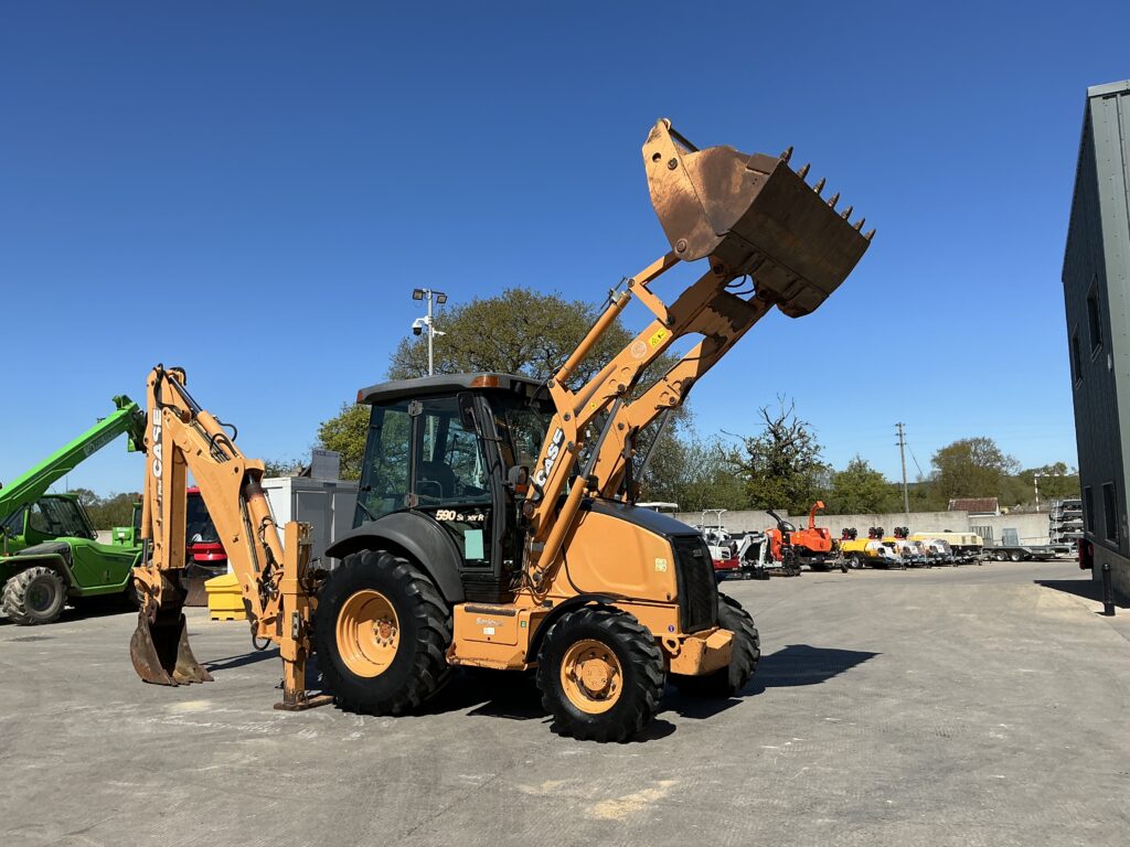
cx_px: 565
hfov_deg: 63.4
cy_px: 424
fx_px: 914
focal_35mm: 28
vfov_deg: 49.7
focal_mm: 3
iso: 25
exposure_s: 1/2227
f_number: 1.8
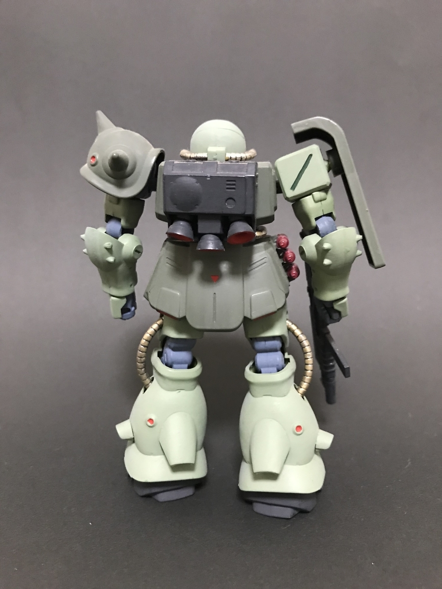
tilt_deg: -10.2
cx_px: 221
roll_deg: -0.5
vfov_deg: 63.4
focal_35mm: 28
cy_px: 294
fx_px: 477
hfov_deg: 49.7
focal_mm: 3.99
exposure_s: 1/9
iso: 100
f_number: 1.8
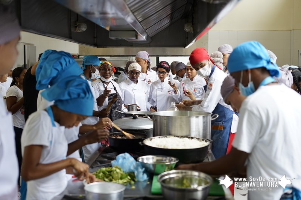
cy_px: 100
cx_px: 150
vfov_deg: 27.0
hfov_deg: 39.6
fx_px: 418
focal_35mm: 50
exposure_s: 1/200
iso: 800
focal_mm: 50
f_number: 2.8
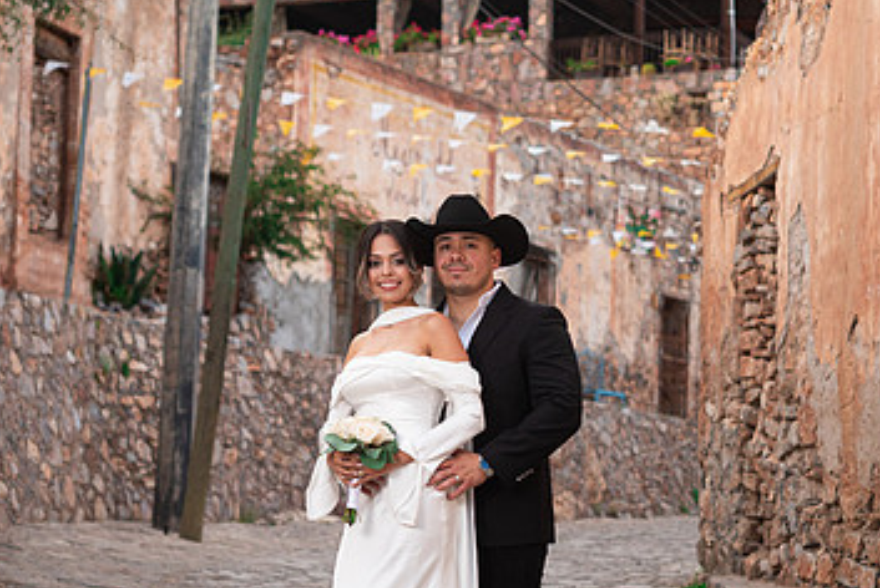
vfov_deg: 13.5
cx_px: 481
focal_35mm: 101
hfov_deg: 20.2
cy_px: 416
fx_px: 2471
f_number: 4
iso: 125
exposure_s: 1/125
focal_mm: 60
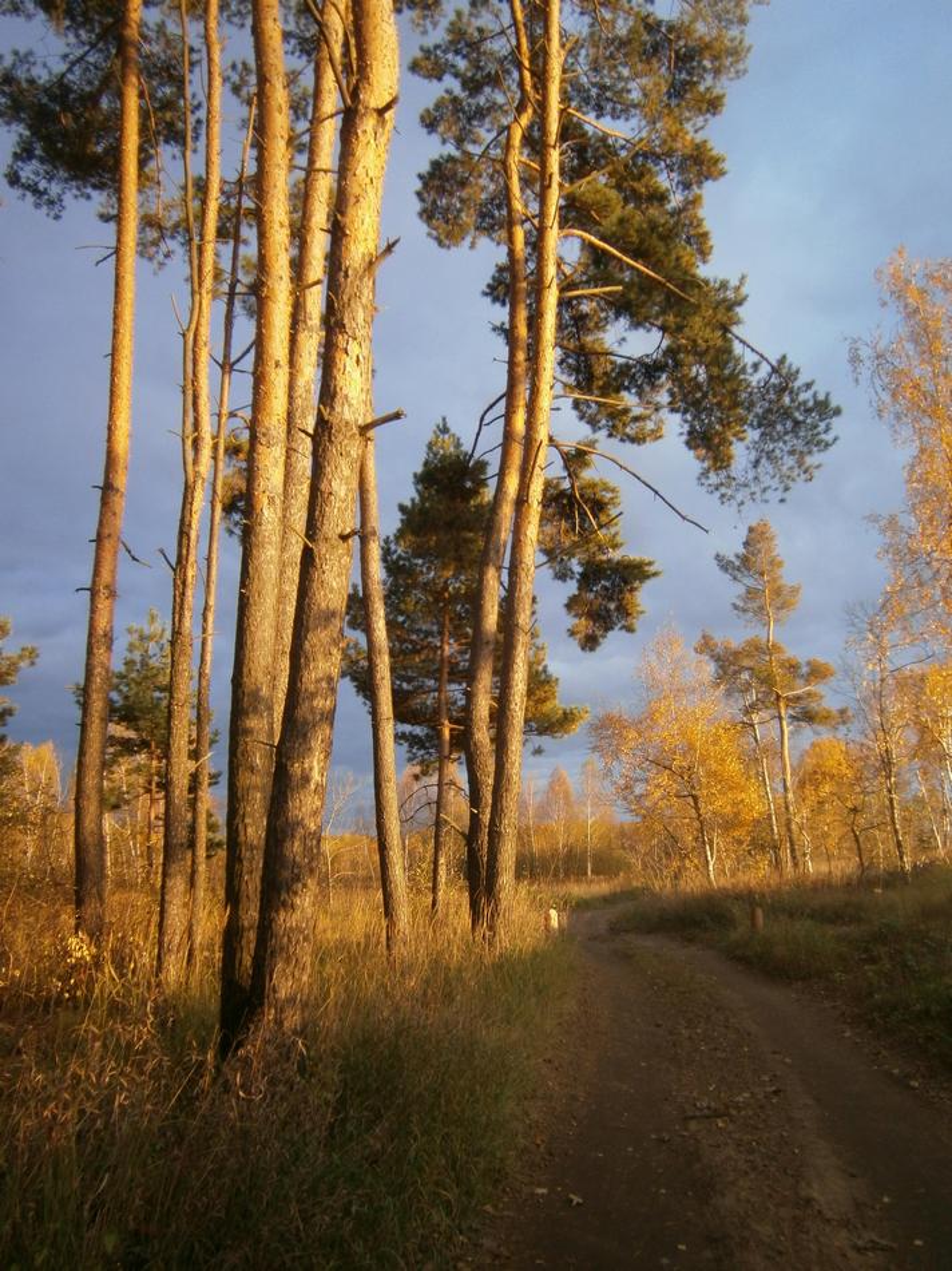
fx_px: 954
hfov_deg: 53.0
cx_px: 476
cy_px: 636
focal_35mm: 26
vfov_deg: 67.3
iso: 80
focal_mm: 4.7
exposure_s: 1/80
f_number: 2.8
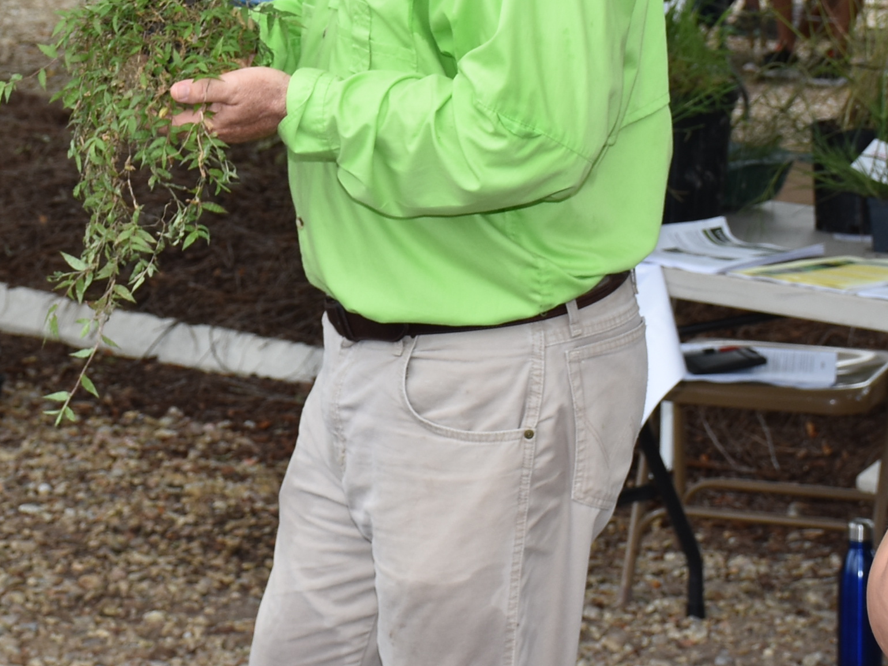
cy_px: 115
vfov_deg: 9.3
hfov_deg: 12.3
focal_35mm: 160
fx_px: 4104
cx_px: 120
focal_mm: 38
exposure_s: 1/200
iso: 200
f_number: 7.1
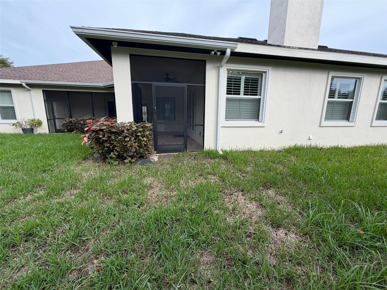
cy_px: 145
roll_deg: +0.1
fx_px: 157
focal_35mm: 14
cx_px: 194
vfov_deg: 85.7
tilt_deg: -10.7
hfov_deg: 102.1
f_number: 2.2
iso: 50
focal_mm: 2.22
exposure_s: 1/338
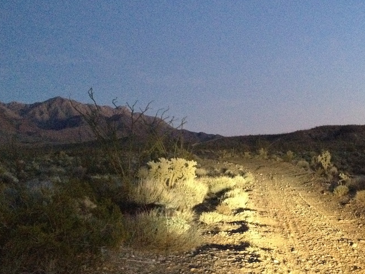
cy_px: 113
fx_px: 580
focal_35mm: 55
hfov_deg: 34.4
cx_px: 263
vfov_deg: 26.5
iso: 800
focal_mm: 4.28
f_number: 2.4
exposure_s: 1/15
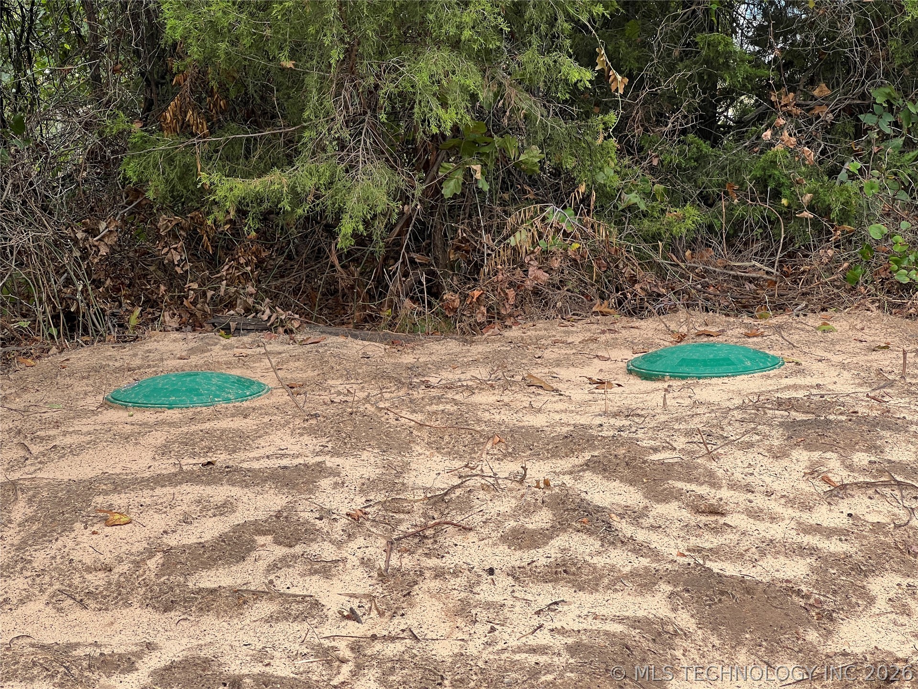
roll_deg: +0.9
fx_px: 2042
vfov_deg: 19.1
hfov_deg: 25.3
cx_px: 459
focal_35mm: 77
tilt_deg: -9.2
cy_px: 344
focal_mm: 9
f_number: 2.8
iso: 32
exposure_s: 1/218
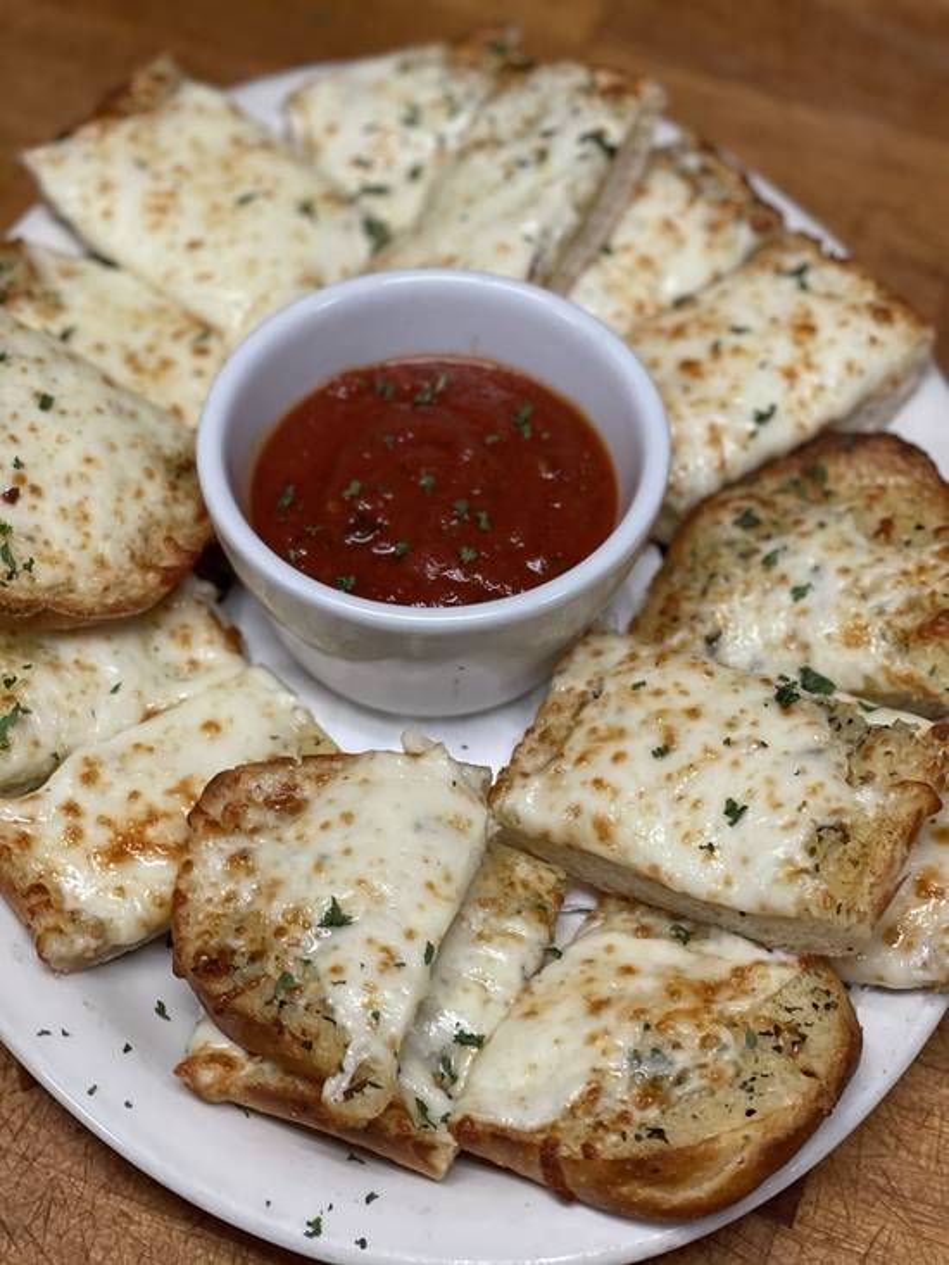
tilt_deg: -52.9
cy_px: 632
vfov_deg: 30.3
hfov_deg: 22.9
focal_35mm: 64
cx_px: 474
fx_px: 2339
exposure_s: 1/60
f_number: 2.2
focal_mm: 7.5
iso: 160
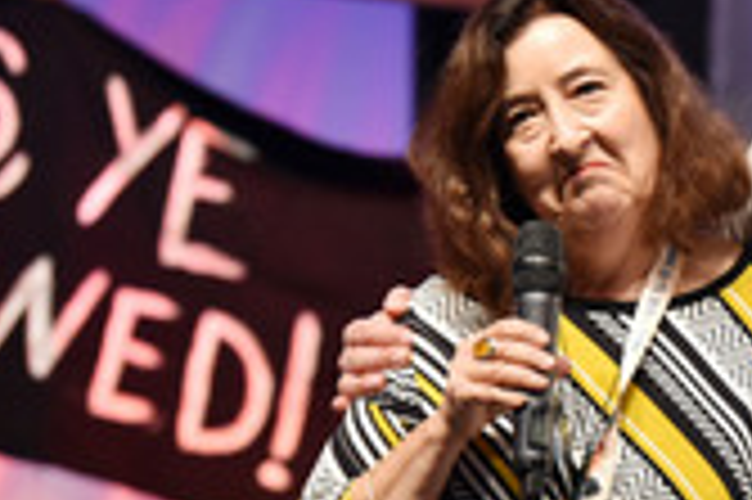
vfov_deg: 2.8
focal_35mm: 485
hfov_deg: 4.2
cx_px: 921
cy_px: 401
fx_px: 10121
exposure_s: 1/160
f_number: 4.5
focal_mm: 180
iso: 3200
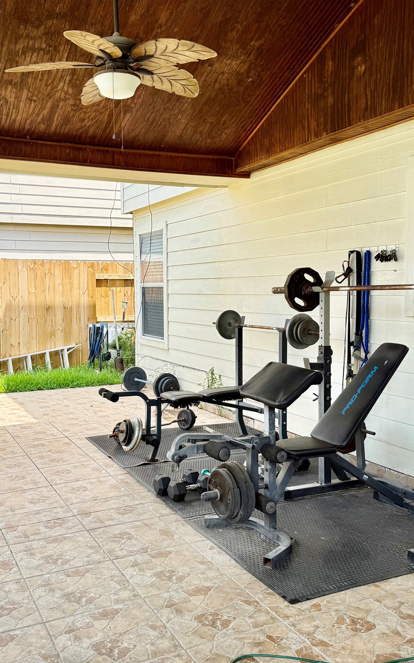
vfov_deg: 56.7
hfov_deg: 37.2
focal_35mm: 34
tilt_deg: -3.3
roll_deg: +0.8
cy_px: 332
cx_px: 171
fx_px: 614
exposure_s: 1/683
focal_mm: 6.76
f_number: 1.78
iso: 80
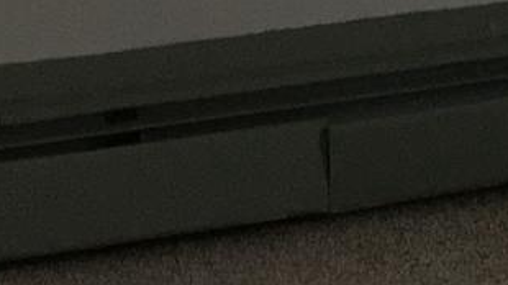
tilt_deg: -6.1
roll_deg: -2.2
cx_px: 1237
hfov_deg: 9.2
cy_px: -552
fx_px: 2814
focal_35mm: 209
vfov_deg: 5.5
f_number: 2.2
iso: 40
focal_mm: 4.15
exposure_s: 1/120
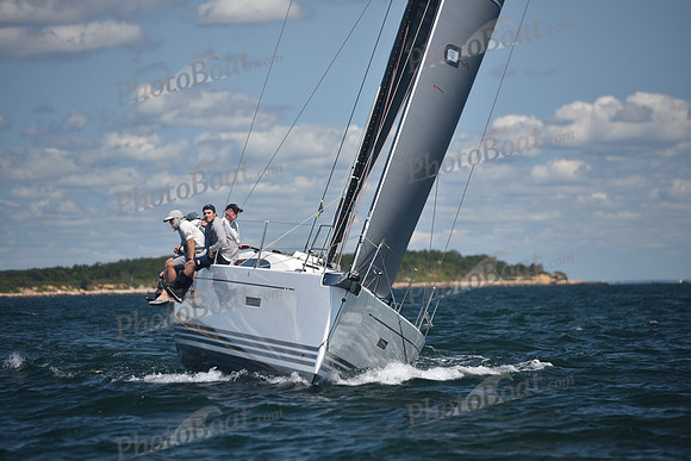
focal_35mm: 200
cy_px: 230
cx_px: 346
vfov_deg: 6.9
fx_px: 3840
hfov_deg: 10.3
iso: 250
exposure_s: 1/2000
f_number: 4
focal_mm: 200
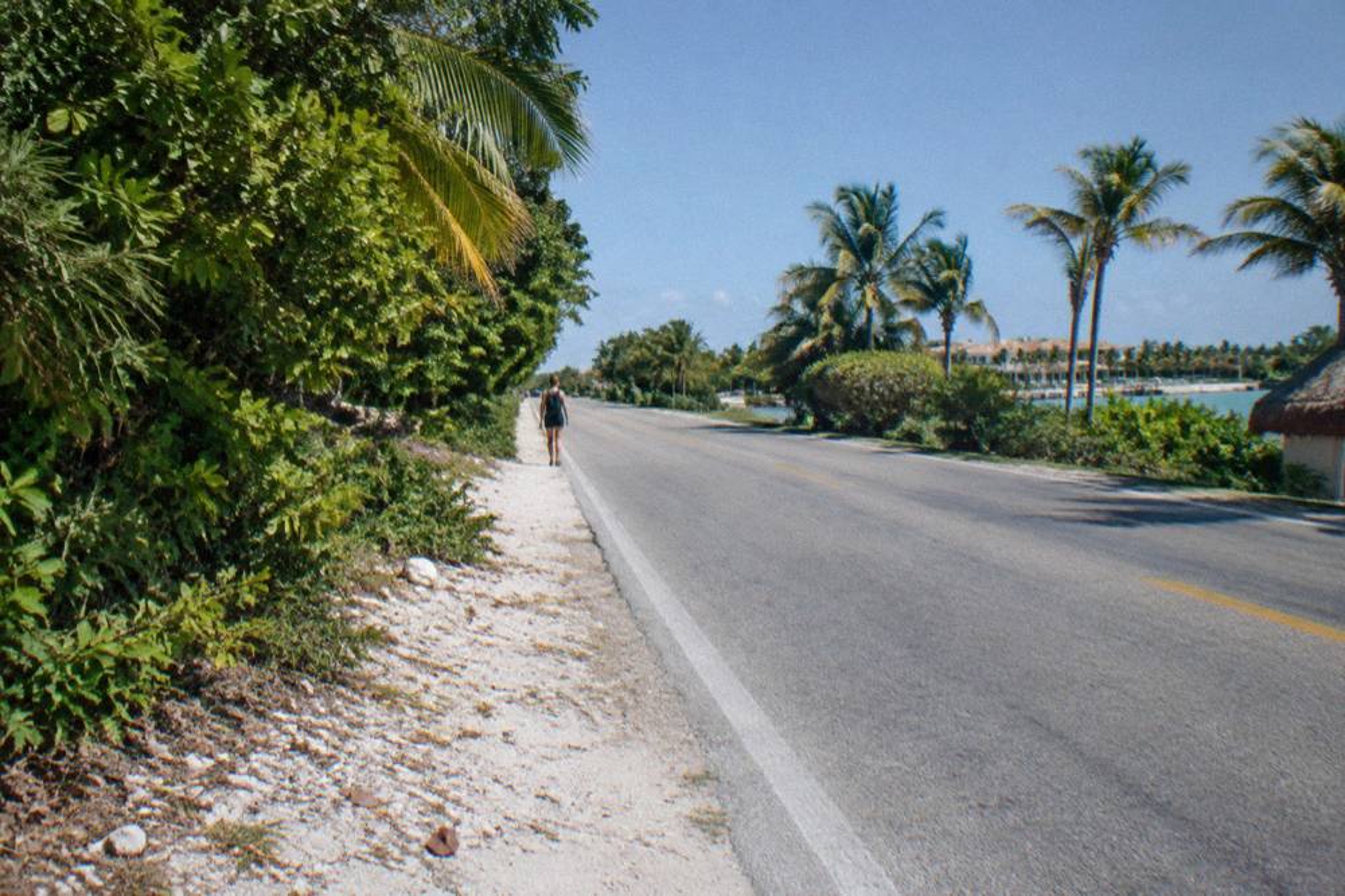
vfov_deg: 37.8
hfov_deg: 54.5
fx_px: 1307
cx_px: 672
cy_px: 448
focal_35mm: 35
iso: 500
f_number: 4.5
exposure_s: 1/2000
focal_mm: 35
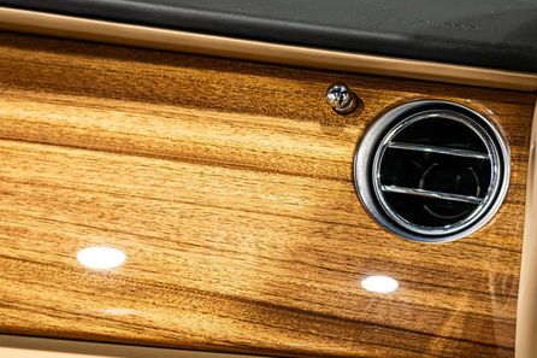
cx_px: 289
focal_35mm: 79
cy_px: 210
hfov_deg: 25.7
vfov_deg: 17.3
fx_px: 1178
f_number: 4
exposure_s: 1/80
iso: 1250
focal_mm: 55
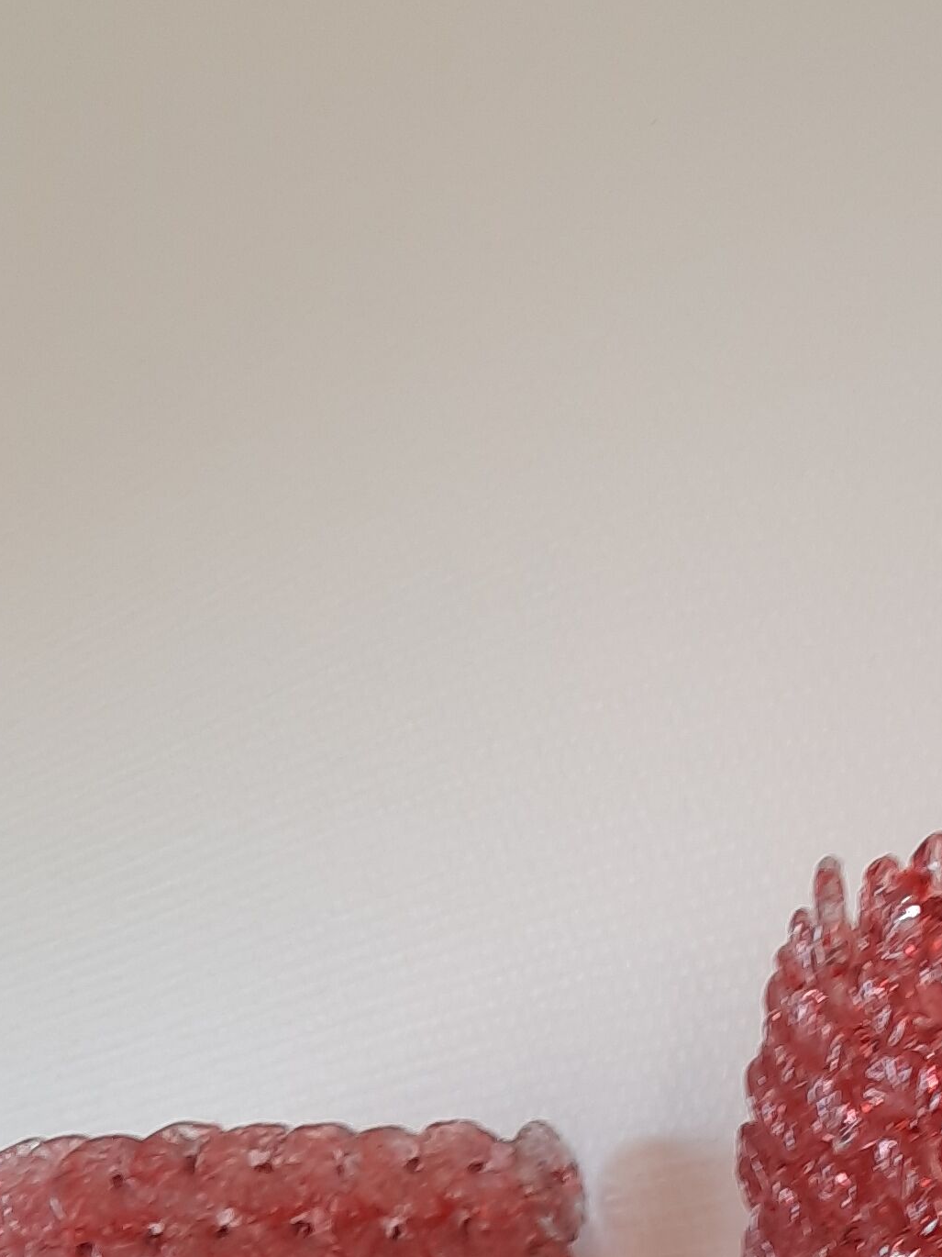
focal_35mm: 73
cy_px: 1452
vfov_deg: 24.5
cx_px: 908
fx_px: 2650
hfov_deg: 19.7
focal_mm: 4.6
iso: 40
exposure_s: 1/50
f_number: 2
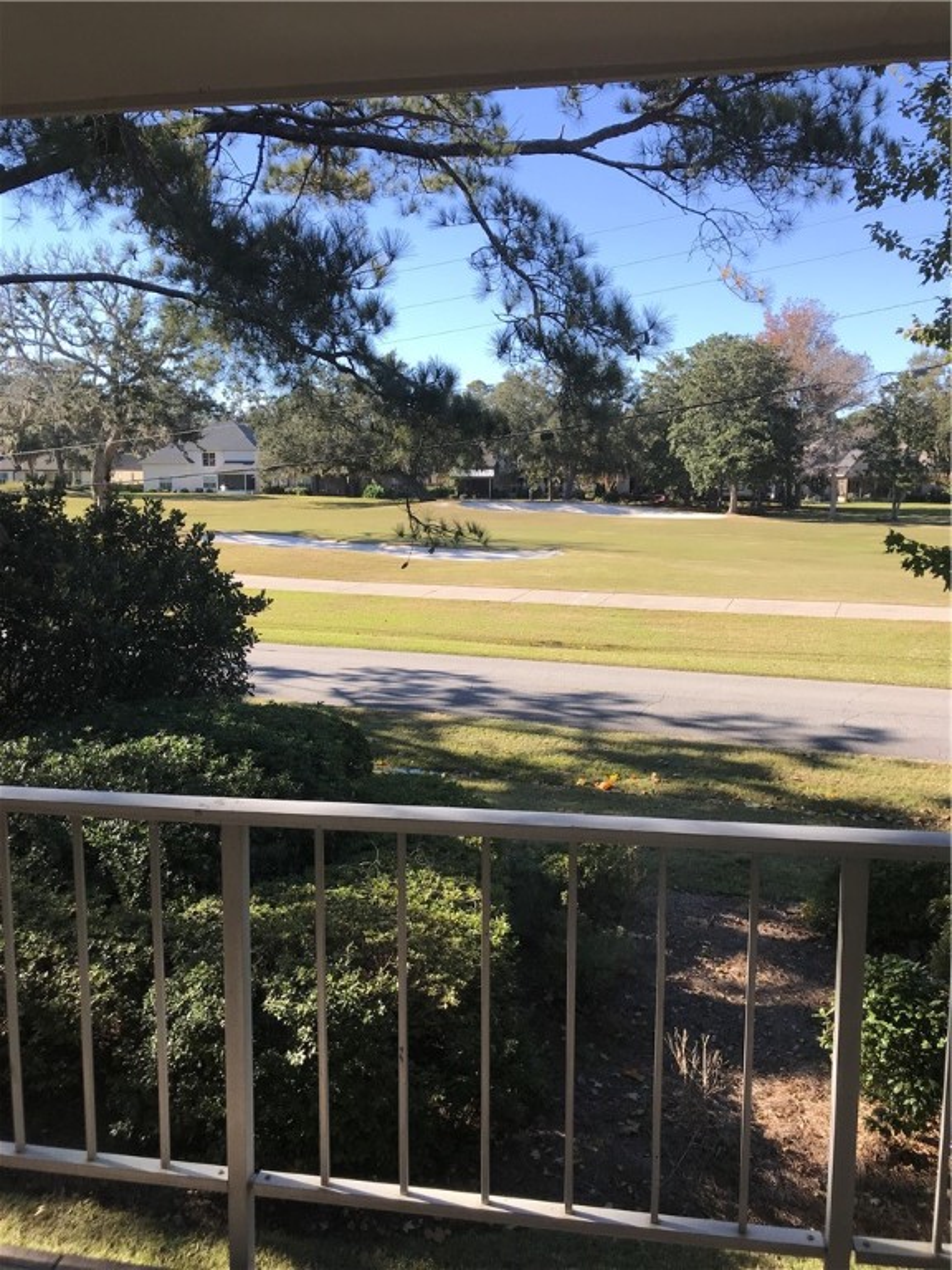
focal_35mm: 28
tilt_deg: -8.4
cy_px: 635
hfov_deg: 49.7
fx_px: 1027
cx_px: 476
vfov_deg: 63.4
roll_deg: -0.7
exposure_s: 1/630
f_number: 1.8
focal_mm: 3.99
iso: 20
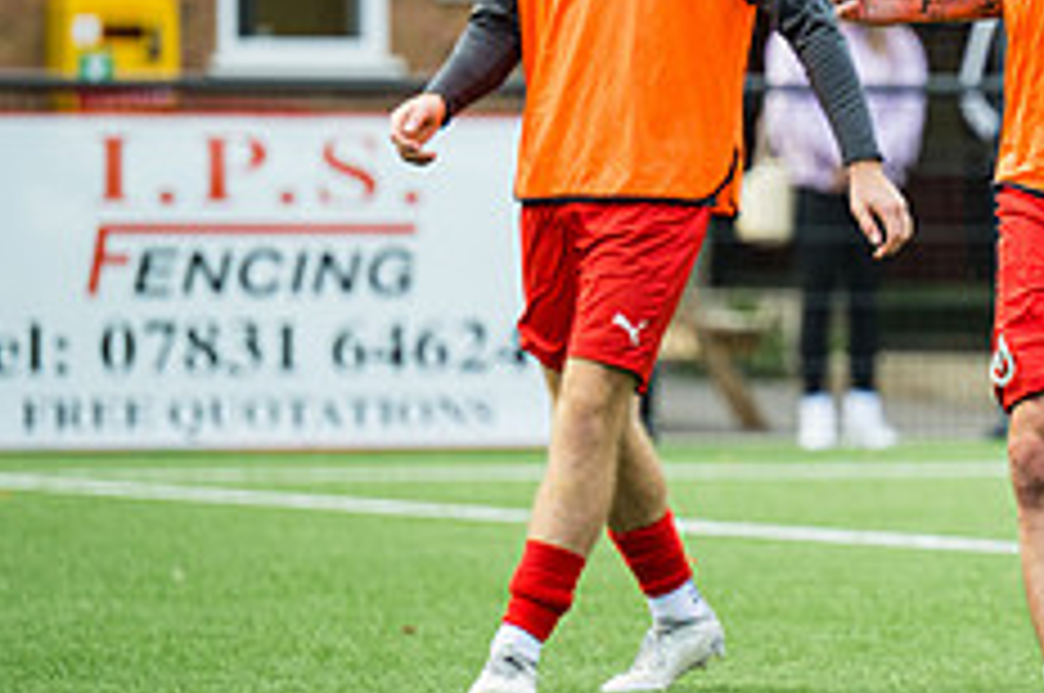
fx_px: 13929
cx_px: 1073
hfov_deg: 4.3
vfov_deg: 2.8
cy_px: 342
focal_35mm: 481
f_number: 2.8
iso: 400
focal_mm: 165
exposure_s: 1/800
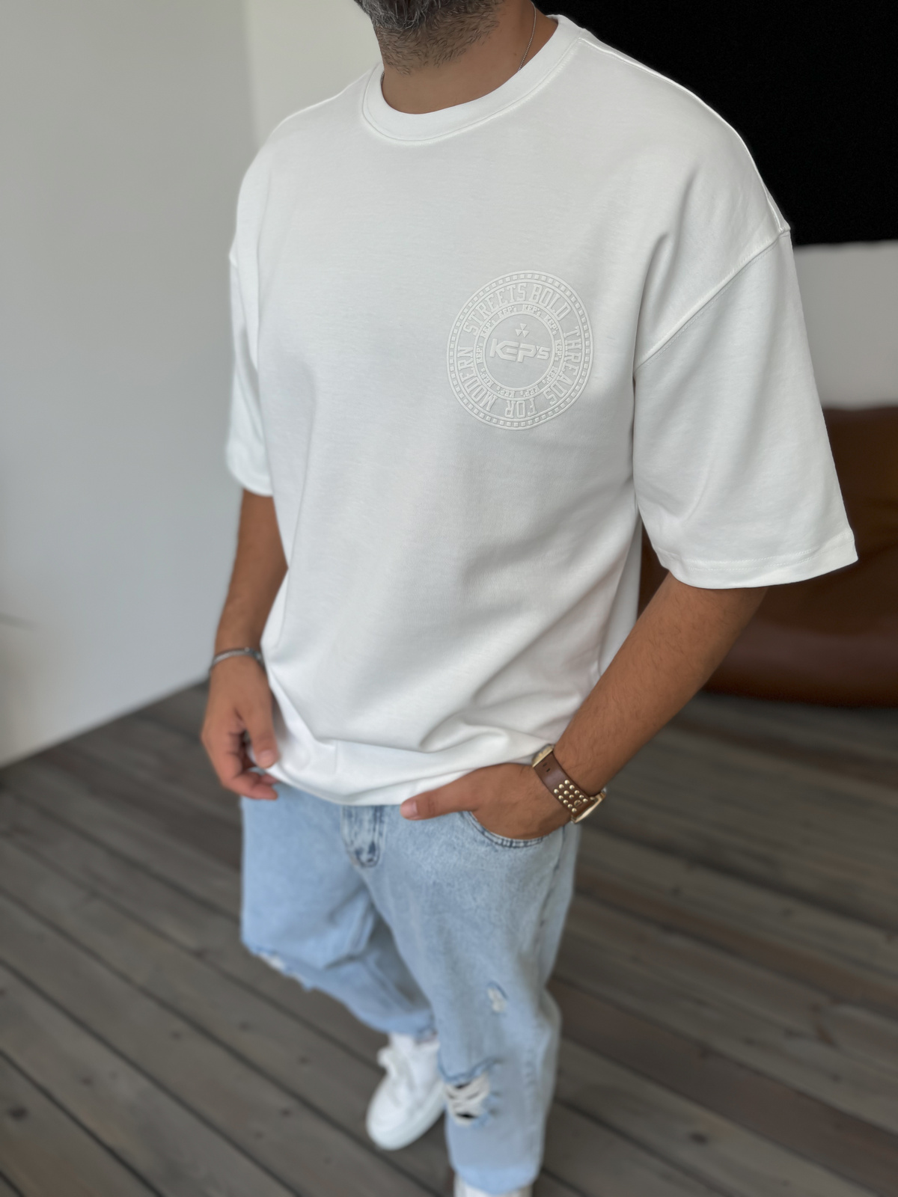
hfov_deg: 56.8
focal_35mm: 24
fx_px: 830
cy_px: 598
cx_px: 449
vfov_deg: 71.6
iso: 80
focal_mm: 6.76
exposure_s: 1/120
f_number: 1.8
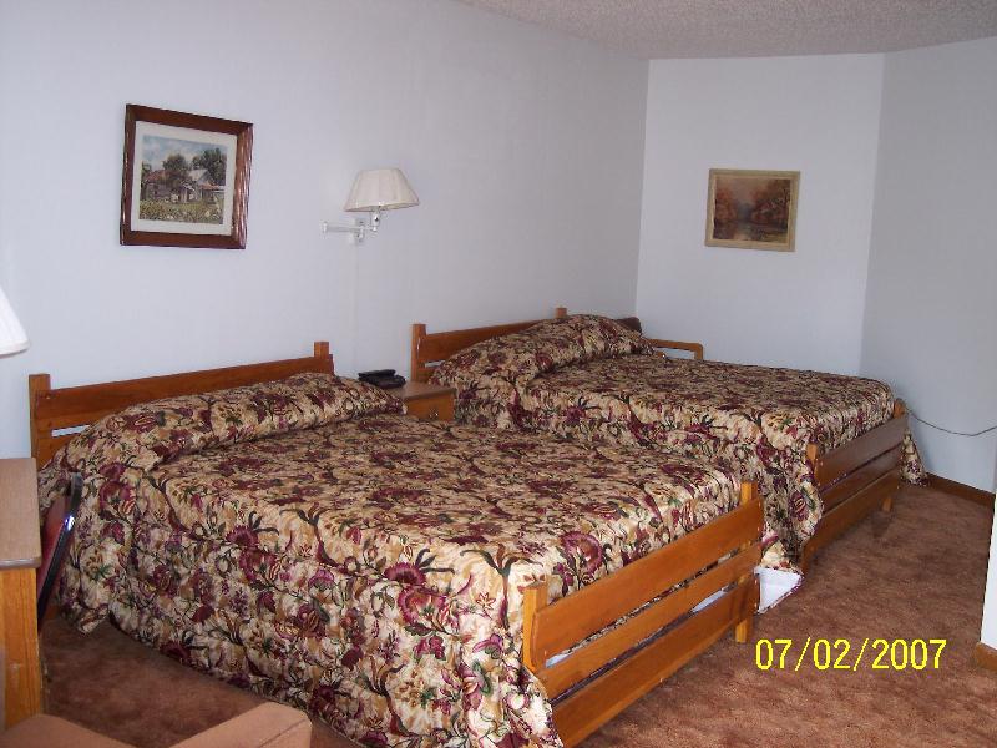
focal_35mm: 38
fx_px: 1094
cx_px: 498
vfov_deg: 37.7
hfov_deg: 49.0
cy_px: 374
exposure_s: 1/30
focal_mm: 8
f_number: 2.8
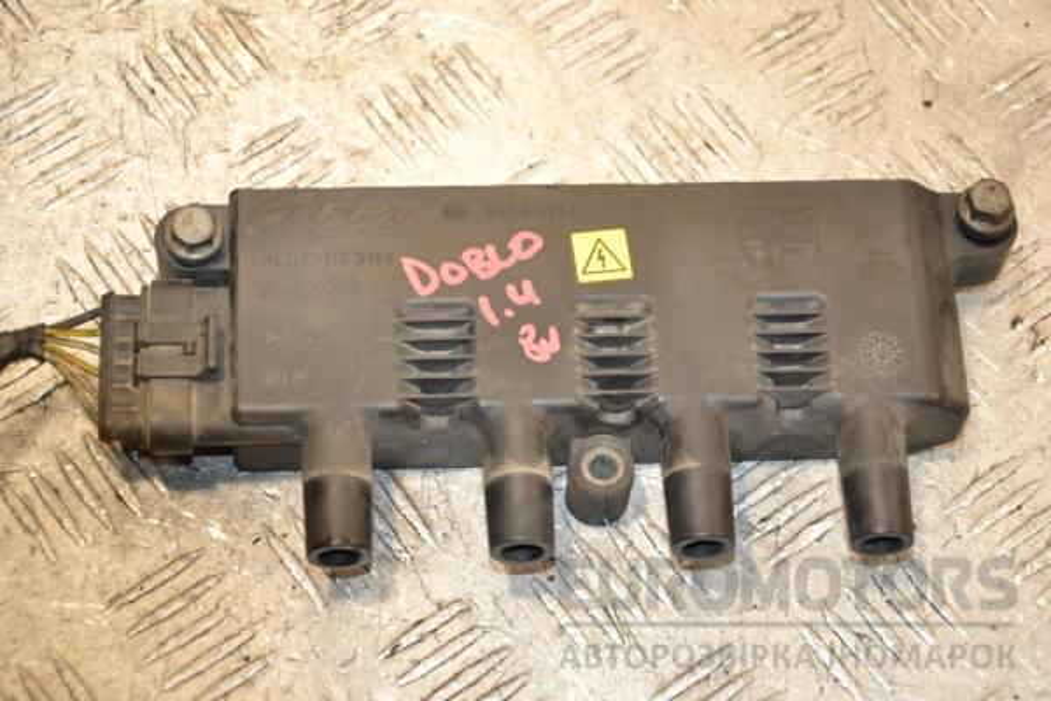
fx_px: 2715
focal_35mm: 93
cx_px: 526
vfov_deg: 14.7
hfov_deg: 21.9
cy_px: 350
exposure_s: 1/160
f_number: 5.3
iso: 800
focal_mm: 62
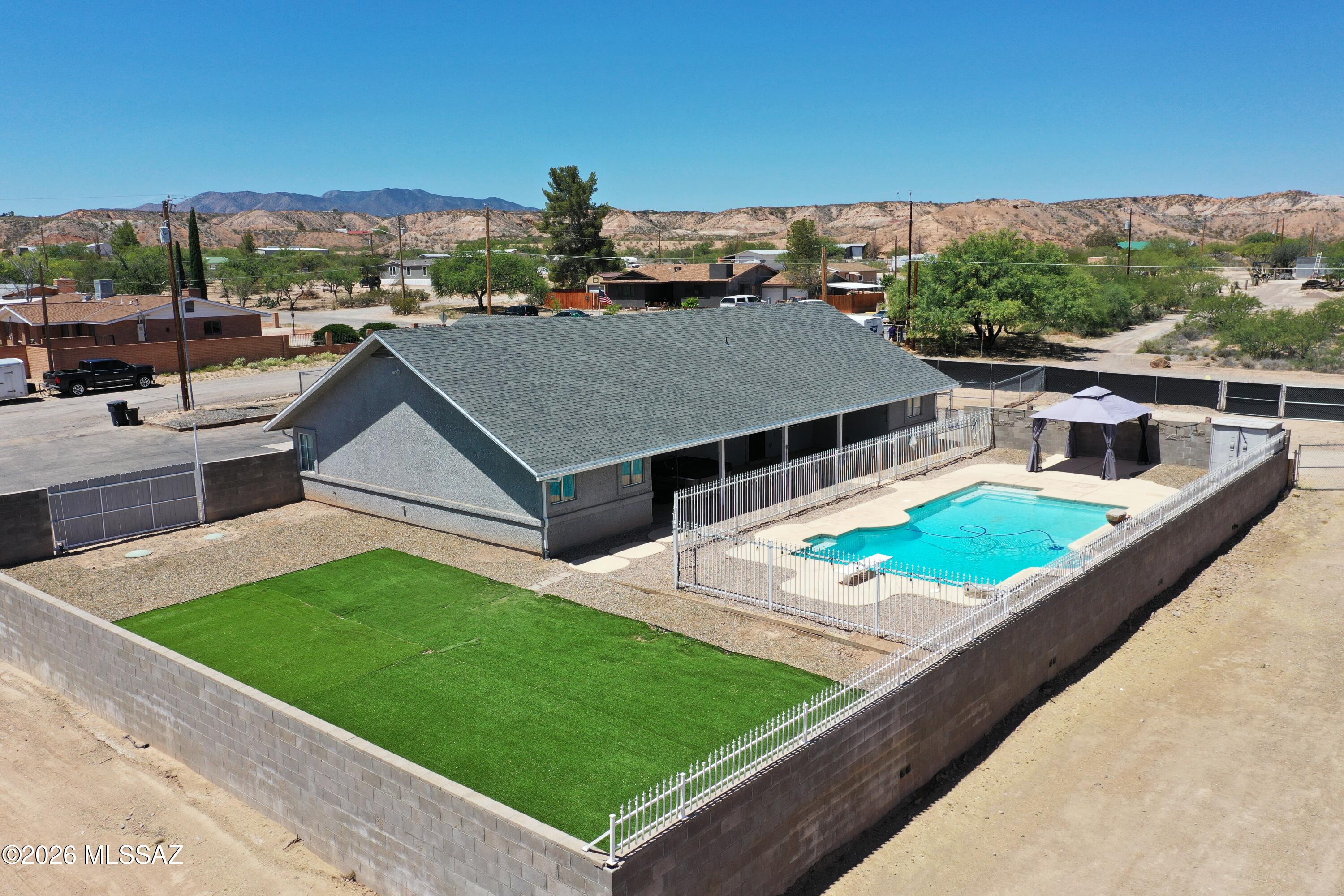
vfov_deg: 46.4
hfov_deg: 65.5
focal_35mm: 28
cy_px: 448
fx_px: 1045
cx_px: 672
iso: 100
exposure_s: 1/1000
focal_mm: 10.26
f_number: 4.5
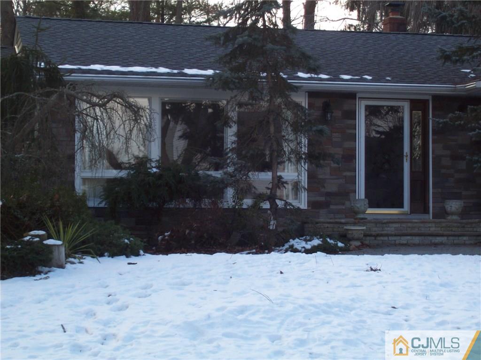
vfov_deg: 17.0
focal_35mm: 87
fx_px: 1208
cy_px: 180
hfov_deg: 22.5
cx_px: 240
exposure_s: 1/123
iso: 80
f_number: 4.3
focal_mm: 14.3
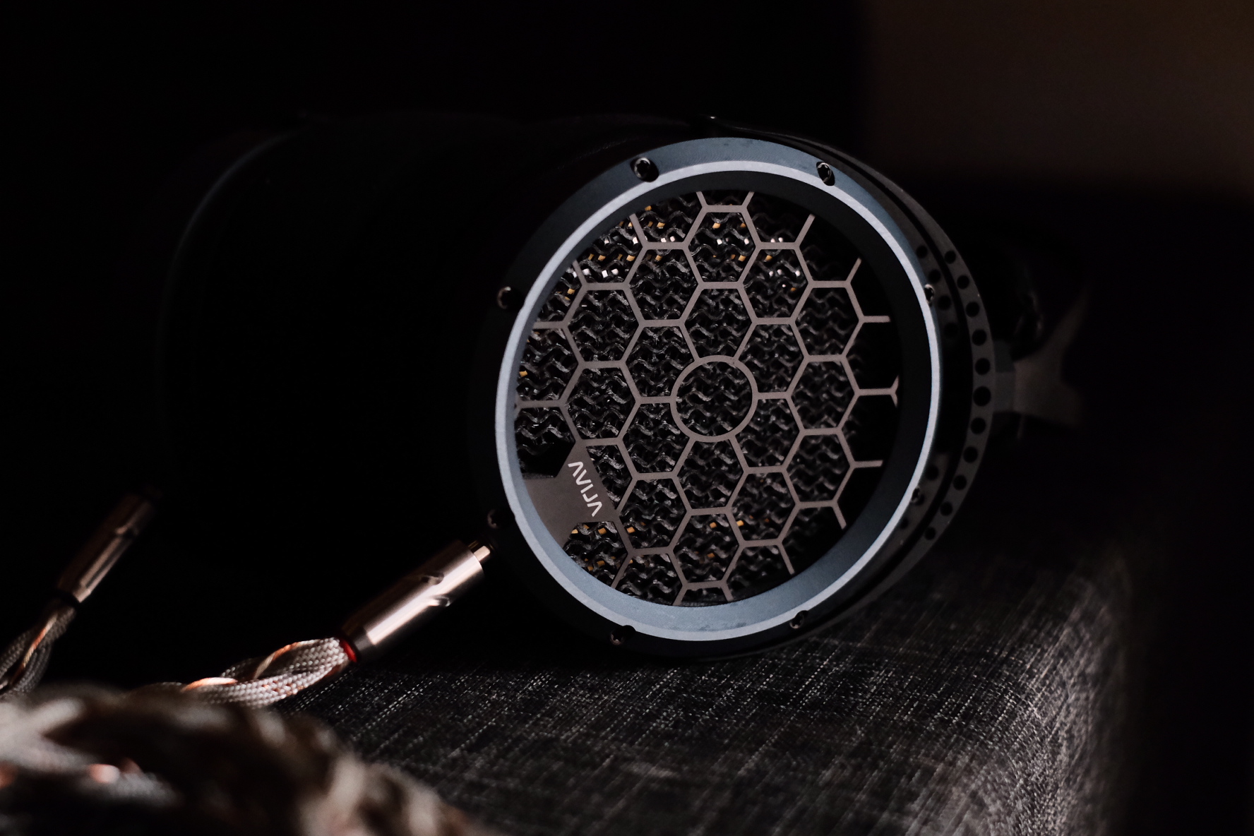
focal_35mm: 53
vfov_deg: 25.5
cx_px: 627
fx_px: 1846
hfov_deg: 37.5
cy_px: 418
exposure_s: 1/500
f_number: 2.8
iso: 5000
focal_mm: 35
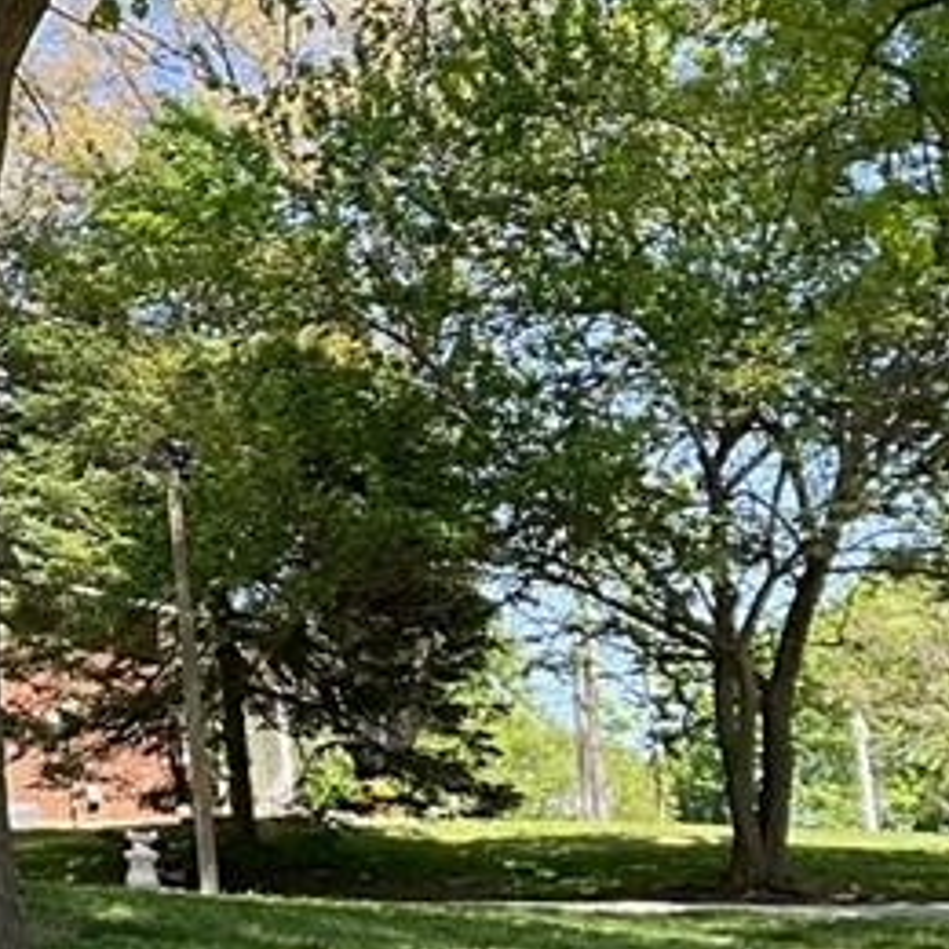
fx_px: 3133
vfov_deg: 17.1
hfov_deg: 14.6
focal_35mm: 101
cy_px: 223
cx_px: -891
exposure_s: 1/383
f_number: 1.8
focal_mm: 3
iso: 25
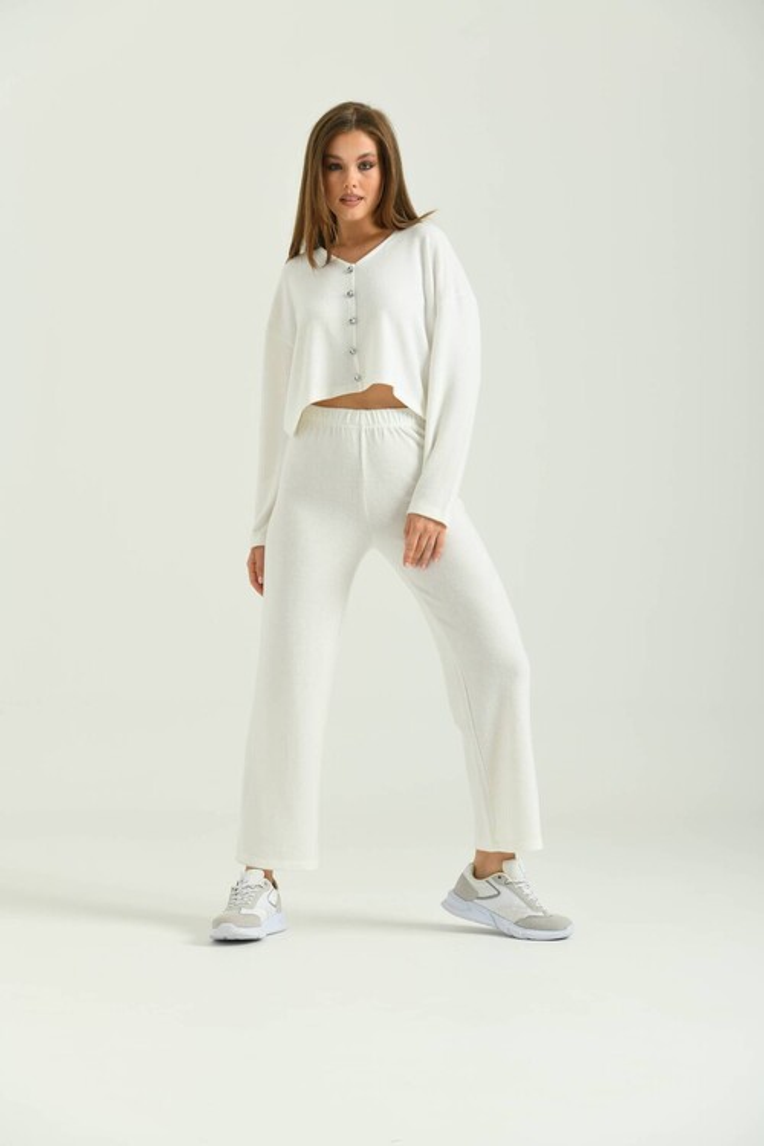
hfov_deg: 19.5
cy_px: 573
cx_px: 382
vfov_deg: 28.8
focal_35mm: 70
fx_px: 2228
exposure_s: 1/160
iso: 100
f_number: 6.3
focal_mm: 70
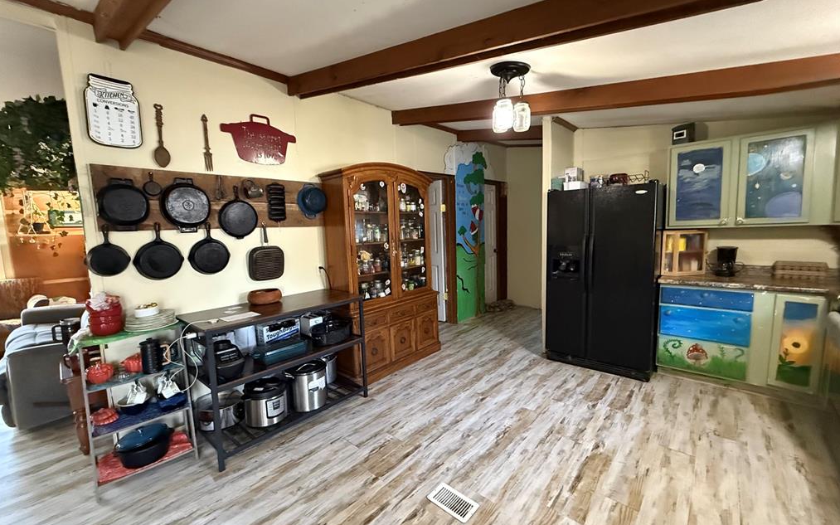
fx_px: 343
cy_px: 264
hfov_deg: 101.5
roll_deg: +1.8
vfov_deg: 74.8
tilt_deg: -6.1
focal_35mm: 15
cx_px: 418
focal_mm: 2.22
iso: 1250
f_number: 2.2
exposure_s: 1/60
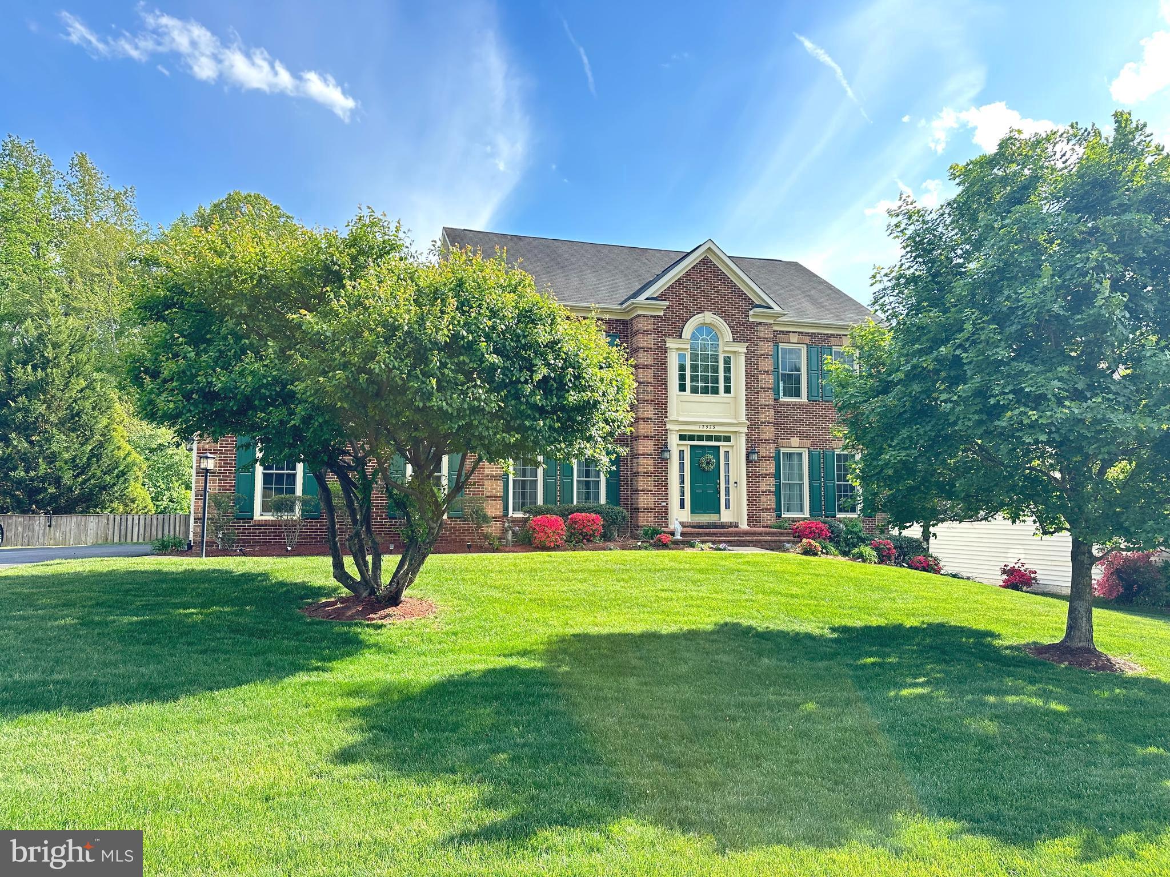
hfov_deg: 71.6
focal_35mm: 24
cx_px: 585
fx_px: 811
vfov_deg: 56.8
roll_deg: -0.8
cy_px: 438
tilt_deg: +5.2
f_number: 1.78
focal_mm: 6.86
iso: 80
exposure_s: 1/989
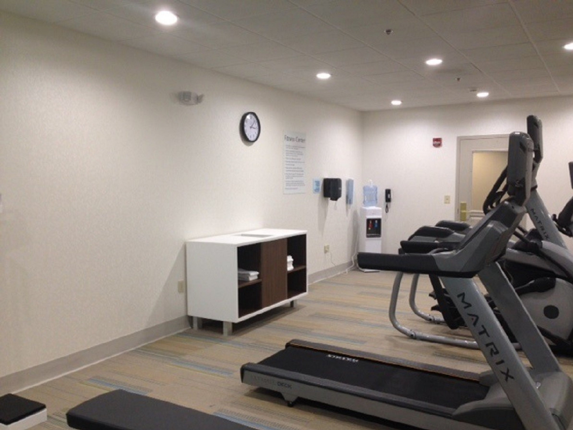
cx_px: 286
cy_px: 215
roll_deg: +0.1
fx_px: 546
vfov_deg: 42.9
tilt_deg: -4.8
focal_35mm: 33
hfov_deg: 55.4
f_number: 2.4
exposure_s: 1/20
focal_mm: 4.12
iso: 80
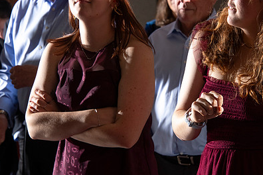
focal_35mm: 226
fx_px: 1651
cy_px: 77
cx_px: 177
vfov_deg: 6.1
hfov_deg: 9.1
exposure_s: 1/160
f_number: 9
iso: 800
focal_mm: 135
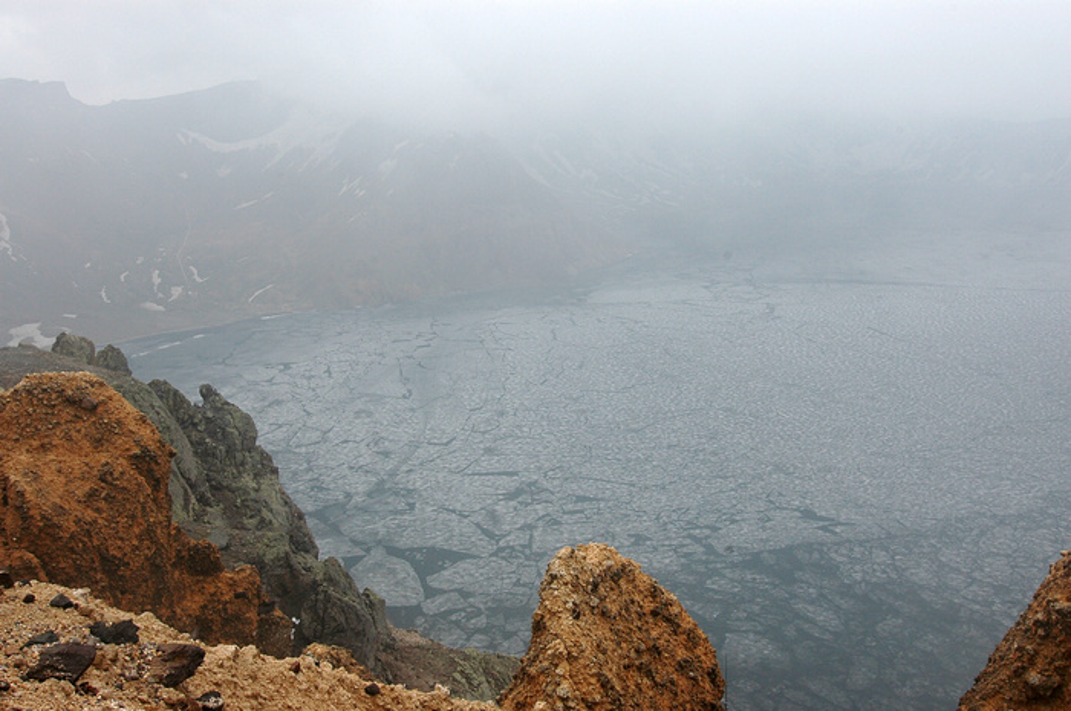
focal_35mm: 36
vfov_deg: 36.8
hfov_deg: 53.2
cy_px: 356
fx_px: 1070
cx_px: 536
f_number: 11
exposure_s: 1/250
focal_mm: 24
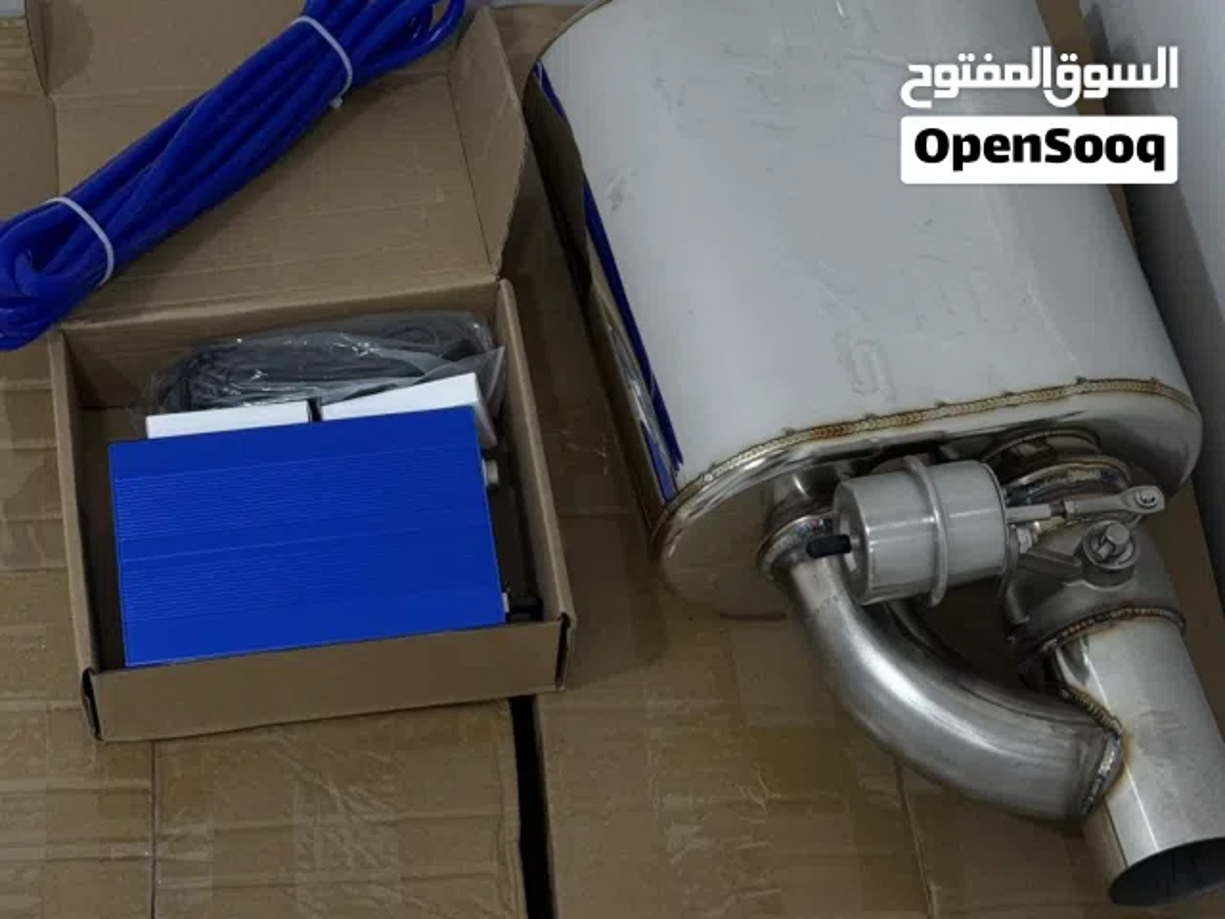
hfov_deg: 50.1
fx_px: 1309
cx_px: 612
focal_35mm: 37
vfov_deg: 38.7
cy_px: 460
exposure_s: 1/100
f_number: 1.78
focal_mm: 6.76
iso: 64
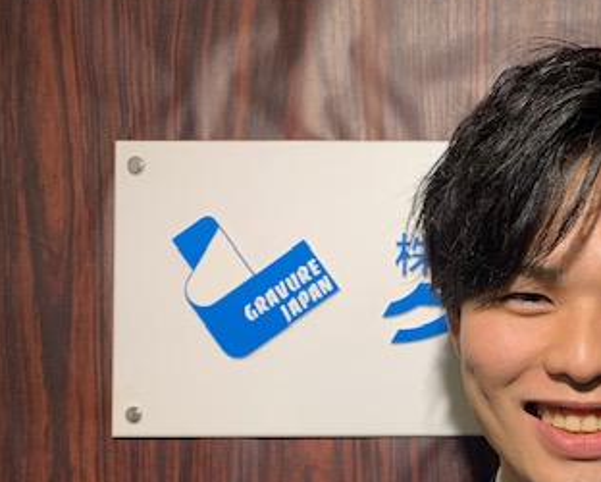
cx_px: 597
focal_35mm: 52
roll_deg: +0.5
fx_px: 926
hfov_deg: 33.1
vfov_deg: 28.4
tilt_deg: -1.3
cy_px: 405
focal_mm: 4.25
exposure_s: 1/60
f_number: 1.8
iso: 125
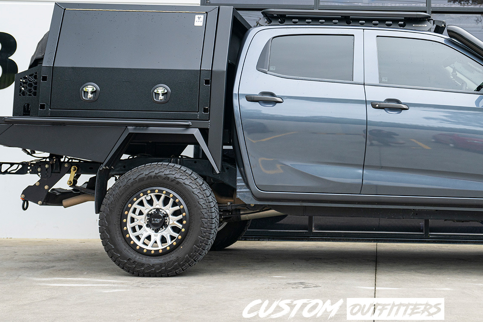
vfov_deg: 27.1
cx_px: 343
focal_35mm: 49
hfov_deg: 39.6
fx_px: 657
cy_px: 79
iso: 250
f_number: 4
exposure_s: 1/160
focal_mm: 31
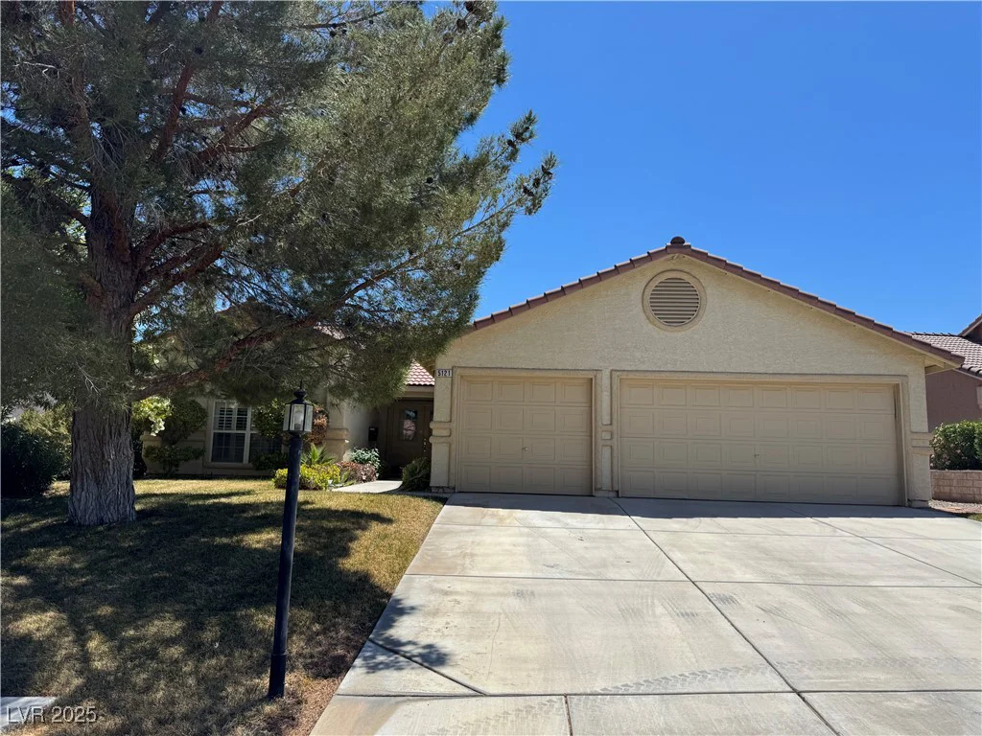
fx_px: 681
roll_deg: -1.9
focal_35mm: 24
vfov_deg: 56.8
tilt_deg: +6.8
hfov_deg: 71.6
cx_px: 491
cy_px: 368
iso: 80
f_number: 1.78
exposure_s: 1/6410
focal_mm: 6.76
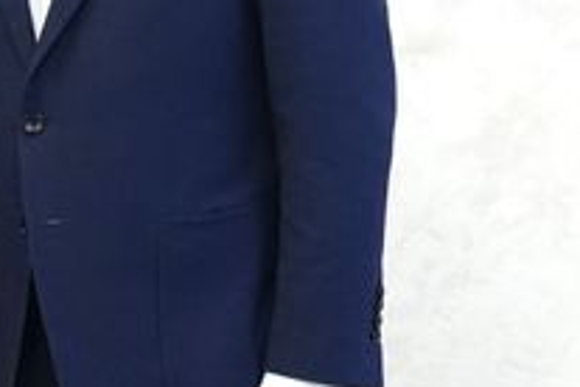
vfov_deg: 7.7
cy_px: -64
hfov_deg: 11.6
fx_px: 2835
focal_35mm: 176
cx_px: 41
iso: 3200
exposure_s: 1/160
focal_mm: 35
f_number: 5.6
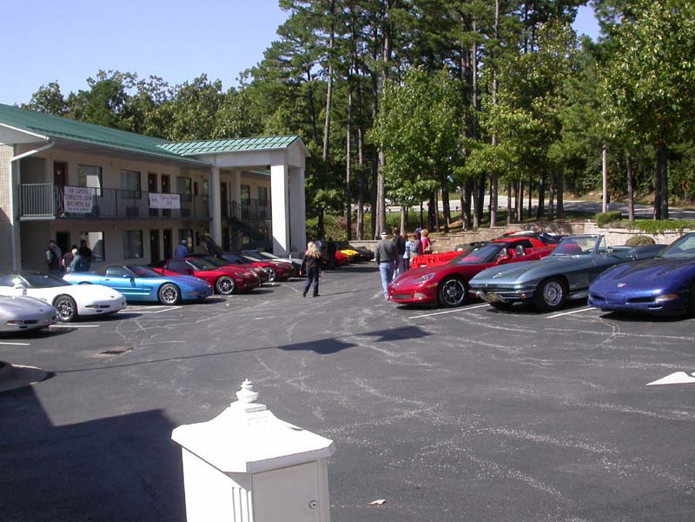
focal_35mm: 38
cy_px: 261
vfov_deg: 37.7
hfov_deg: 49.0
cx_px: 348
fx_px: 763
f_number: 6.7
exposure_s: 1/218
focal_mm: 7.85
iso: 100
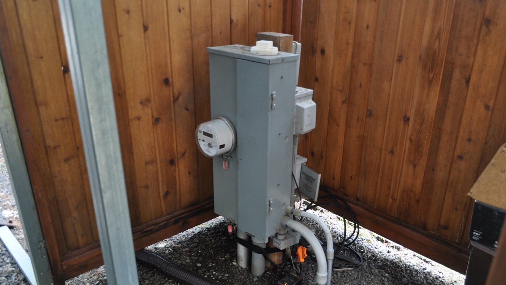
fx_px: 416
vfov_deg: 37.6
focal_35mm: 31
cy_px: 175
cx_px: 272
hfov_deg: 62.6
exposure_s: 1/8
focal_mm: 18
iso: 400
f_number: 3.5
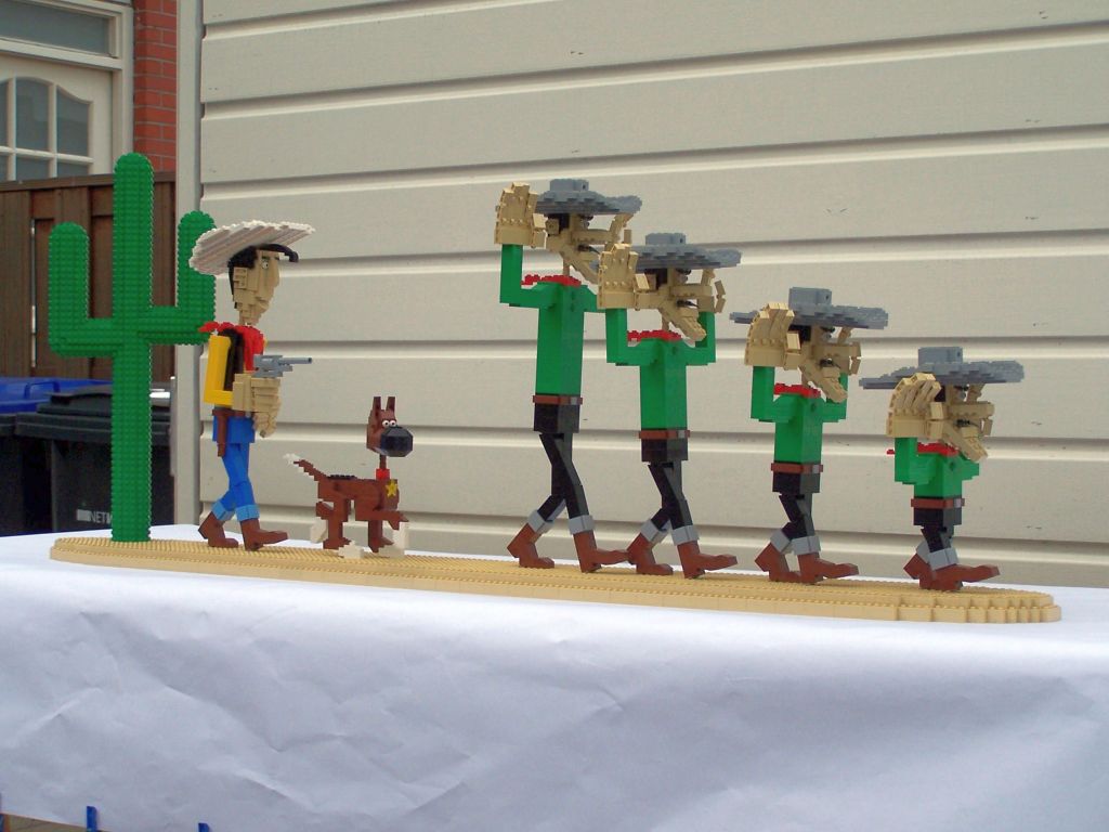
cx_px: 554
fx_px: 2146
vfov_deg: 21.9
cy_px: 416
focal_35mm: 67
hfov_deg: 29.0
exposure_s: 1/500
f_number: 3.2
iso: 80
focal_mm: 11.1
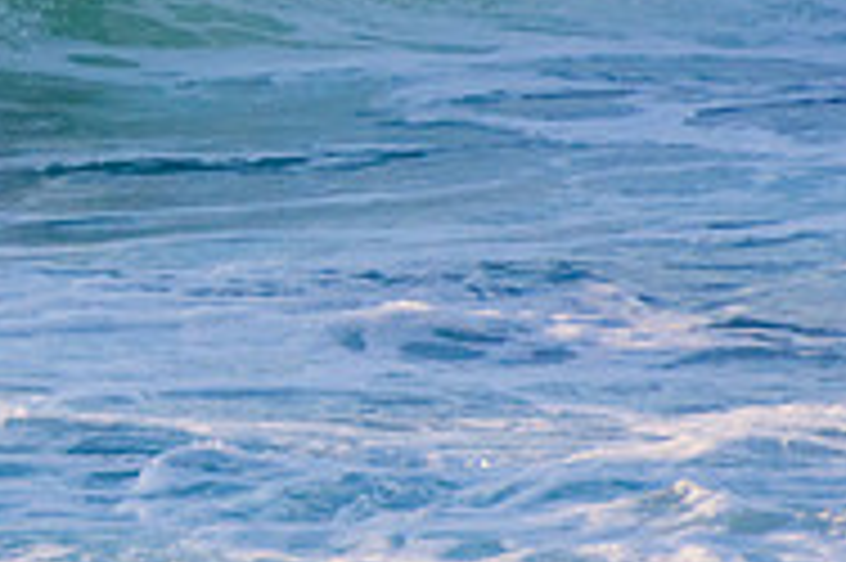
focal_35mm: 1921
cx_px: -428
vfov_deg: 0.7
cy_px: -241
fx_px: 45103
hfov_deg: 1.1
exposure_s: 1/1250
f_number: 5.6
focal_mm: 400
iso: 400
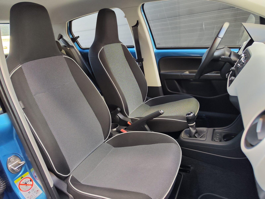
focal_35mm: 23
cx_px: 132
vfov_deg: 58.9
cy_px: 100
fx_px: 176
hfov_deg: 73.9
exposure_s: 1/100
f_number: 1.69
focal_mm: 7.01
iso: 314
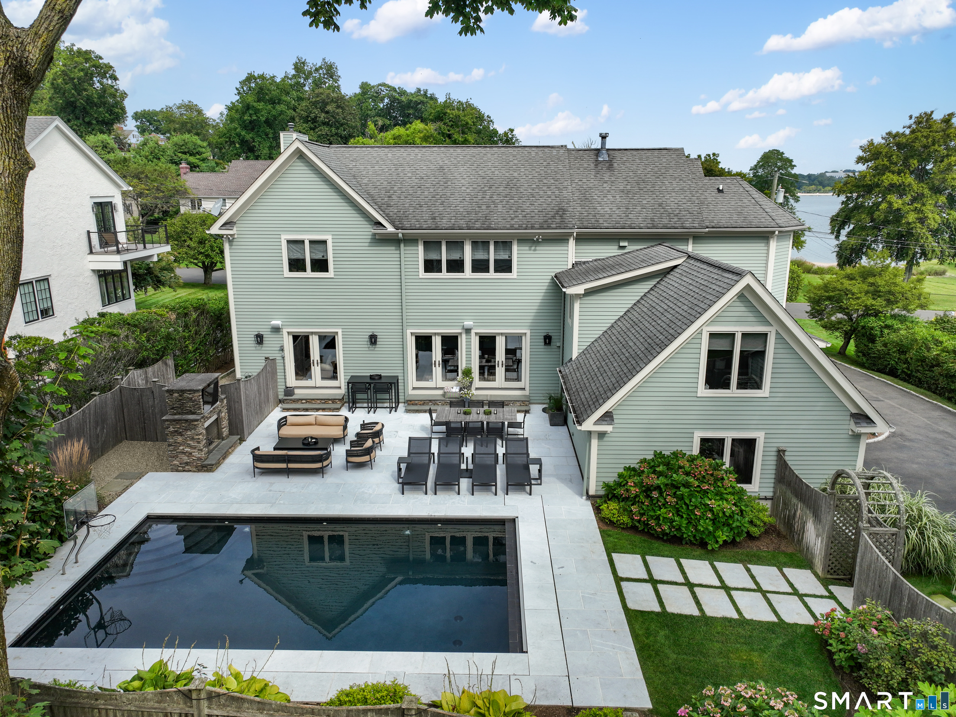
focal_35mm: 24
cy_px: 358
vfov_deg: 56.8
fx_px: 663
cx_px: 478
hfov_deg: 71.6
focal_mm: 12.29
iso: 110
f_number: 2.8
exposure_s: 1/1600
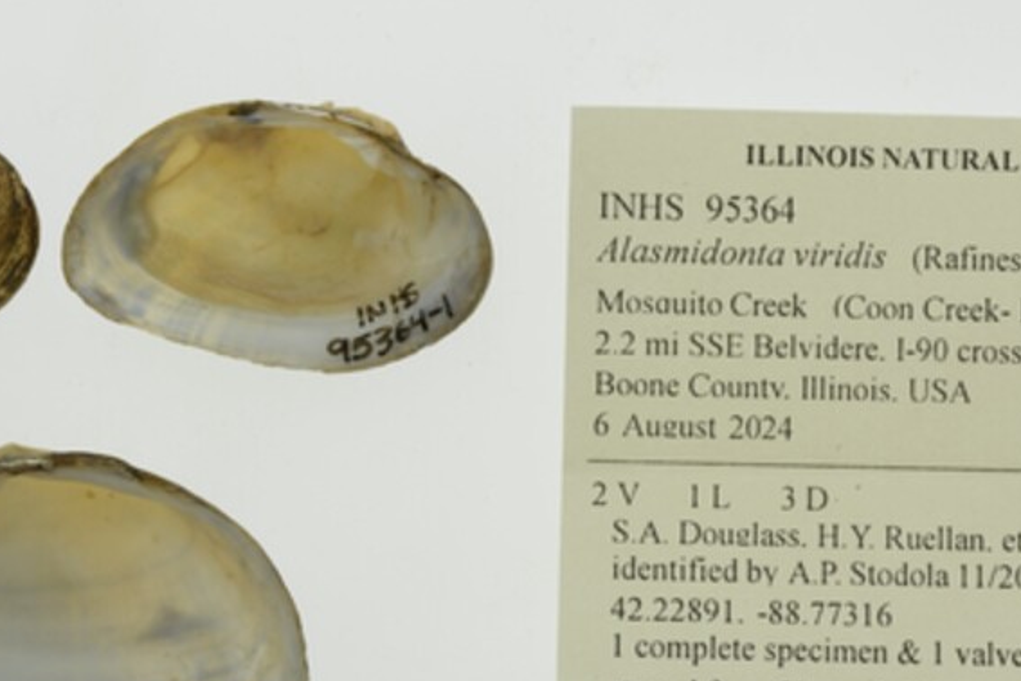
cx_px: 569
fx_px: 3602
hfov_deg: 16.1
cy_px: 298
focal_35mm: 127
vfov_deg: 10.8
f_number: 32
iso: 100
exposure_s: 1/10
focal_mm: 60
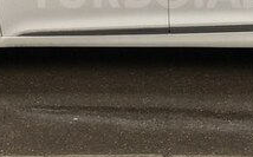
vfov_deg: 13.5
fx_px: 654
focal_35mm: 95
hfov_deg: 21.9
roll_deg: +0.2
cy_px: -10
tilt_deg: -15.4
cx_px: 149
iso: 32
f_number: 2.2
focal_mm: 4.15
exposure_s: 1/100
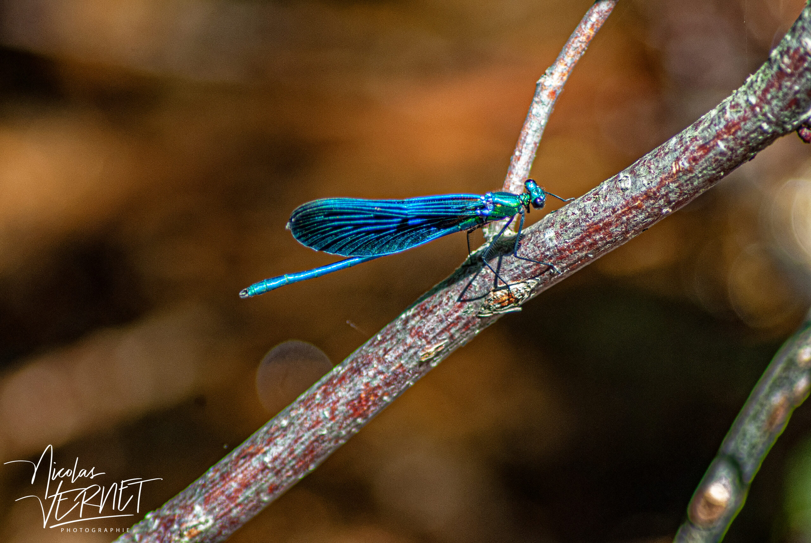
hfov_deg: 4.6
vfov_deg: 3.1
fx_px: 10150
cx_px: 406
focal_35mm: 450
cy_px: 272
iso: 400
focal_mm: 300
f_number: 5.6
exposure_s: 1/320
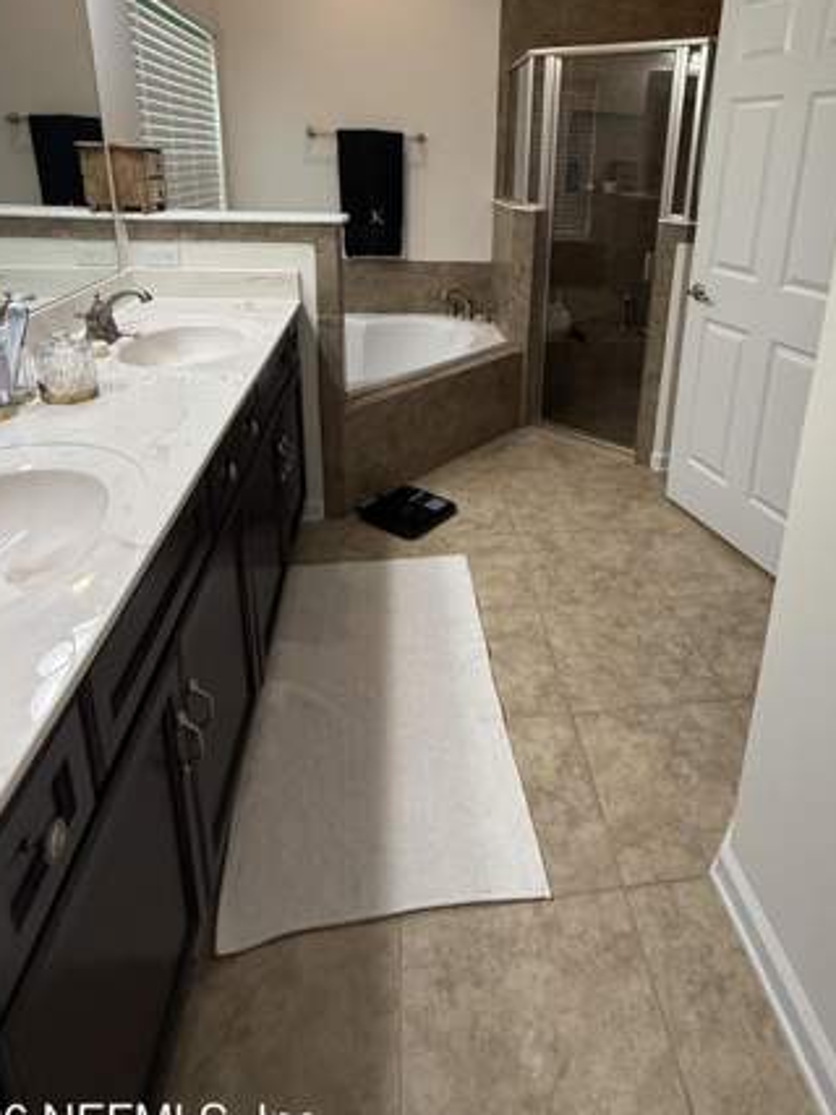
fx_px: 677
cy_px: 363
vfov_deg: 76.3
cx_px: 512
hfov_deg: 62.7
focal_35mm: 21
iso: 320
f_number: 2.2
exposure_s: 1/120
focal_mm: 2.22
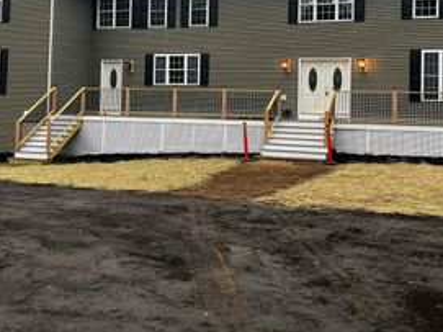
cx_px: 250
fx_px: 614
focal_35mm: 48
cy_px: 78
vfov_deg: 29.7
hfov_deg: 39.6
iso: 40
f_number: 1.5
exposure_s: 1/184
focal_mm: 5.7
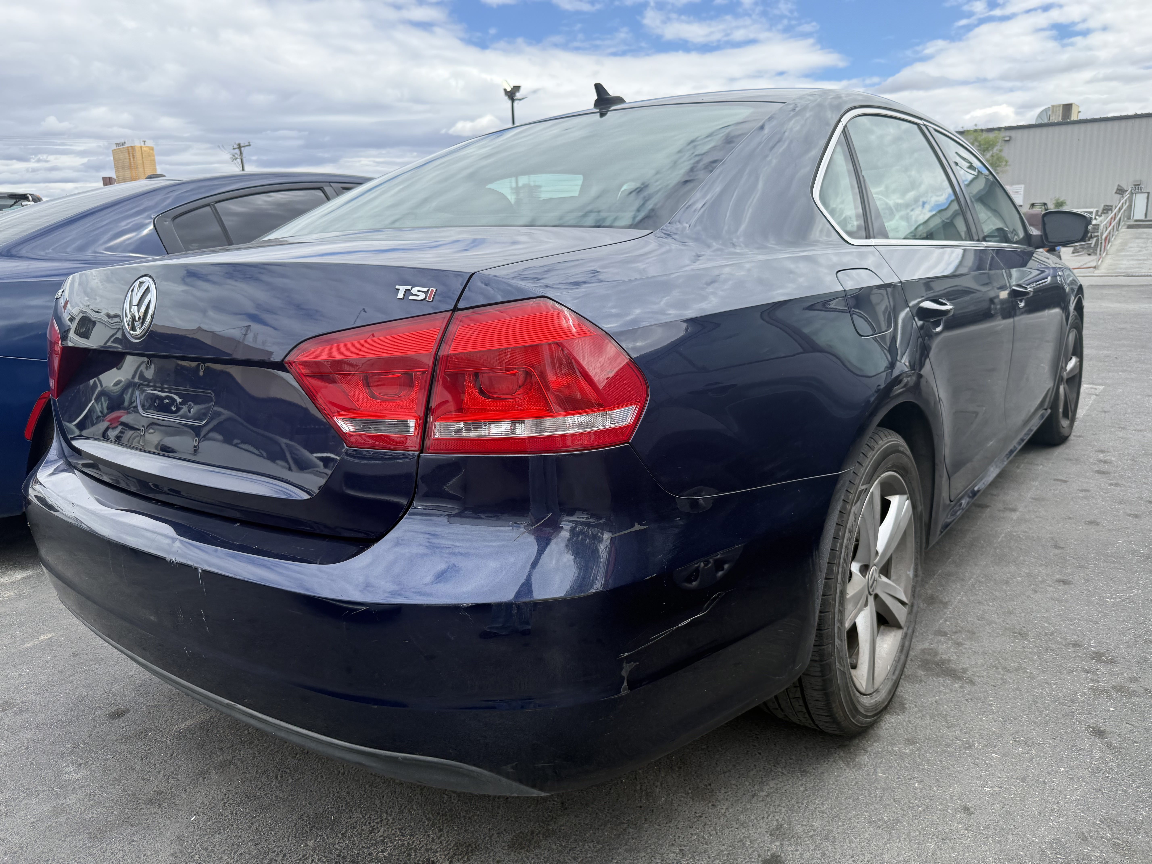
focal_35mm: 24
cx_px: 576
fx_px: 799
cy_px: 432
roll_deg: +3.2
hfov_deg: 71.6
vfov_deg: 56.8
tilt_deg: -11.0
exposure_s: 1/2801
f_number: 1.78
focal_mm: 6.76
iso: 100
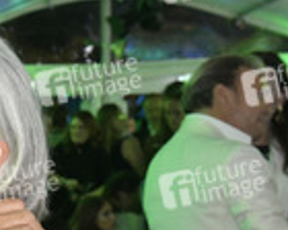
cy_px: 236
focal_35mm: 106
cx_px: -172
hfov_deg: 16.2
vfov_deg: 14.3
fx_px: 904
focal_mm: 35
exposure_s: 1/200
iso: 2000
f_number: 5
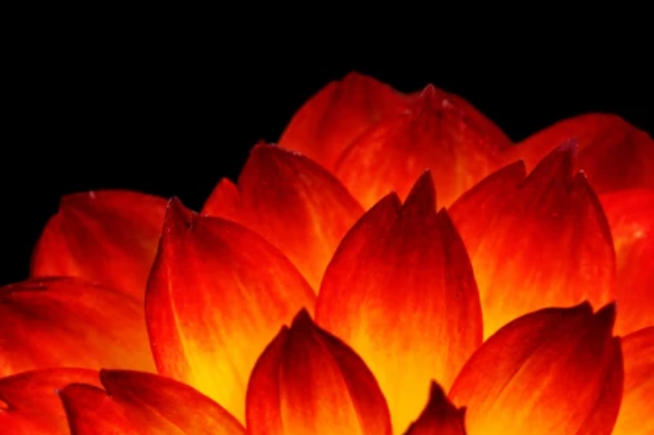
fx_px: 5030
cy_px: 652
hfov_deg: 7.4
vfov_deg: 4.9
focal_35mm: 277
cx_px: 398
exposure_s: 1/160
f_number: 5.6
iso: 100
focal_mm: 90
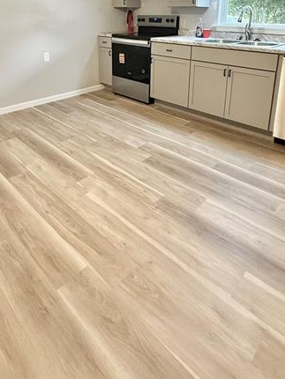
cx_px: 130
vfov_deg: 63.6
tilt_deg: -12.9
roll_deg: -1.2
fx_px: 274
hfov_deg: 54.8
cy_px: 78
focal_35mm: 25
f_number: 2.2
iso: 500
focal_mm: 2.22
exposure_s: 1/120
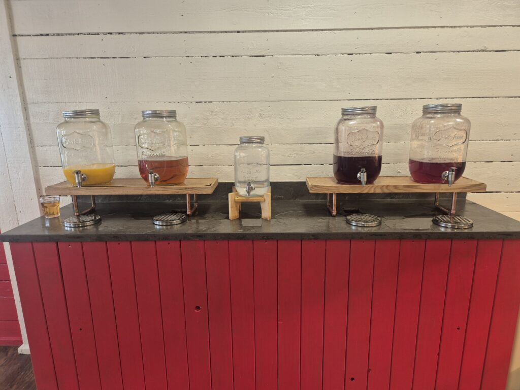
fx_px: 346
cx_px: 260
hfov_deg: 73.9
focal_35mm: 23
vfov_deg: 58.9
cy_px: 195
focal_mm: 5.4
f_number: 1.8
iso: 160
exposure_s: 1/100
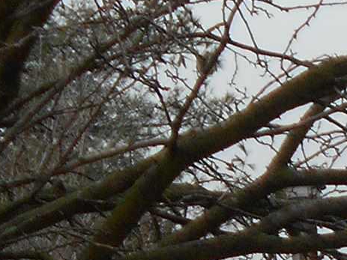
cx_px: 1072
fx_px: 3257
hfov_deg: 5.7
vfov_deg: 4.4
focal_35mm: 325
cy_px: 703
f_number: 4.5
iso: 80
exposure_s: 1/125
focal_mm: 8.8
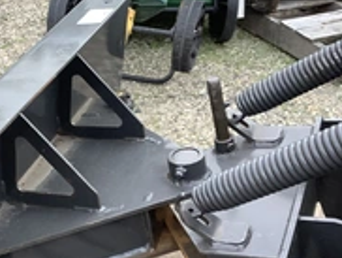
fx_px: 673
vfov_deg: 21.6
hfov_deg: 27.8
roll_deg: -1.7
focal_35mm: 68
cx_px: 56
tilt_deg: -34.1
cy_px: 169
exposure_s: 1/120
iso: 50
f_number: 2.4
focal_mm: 3.3
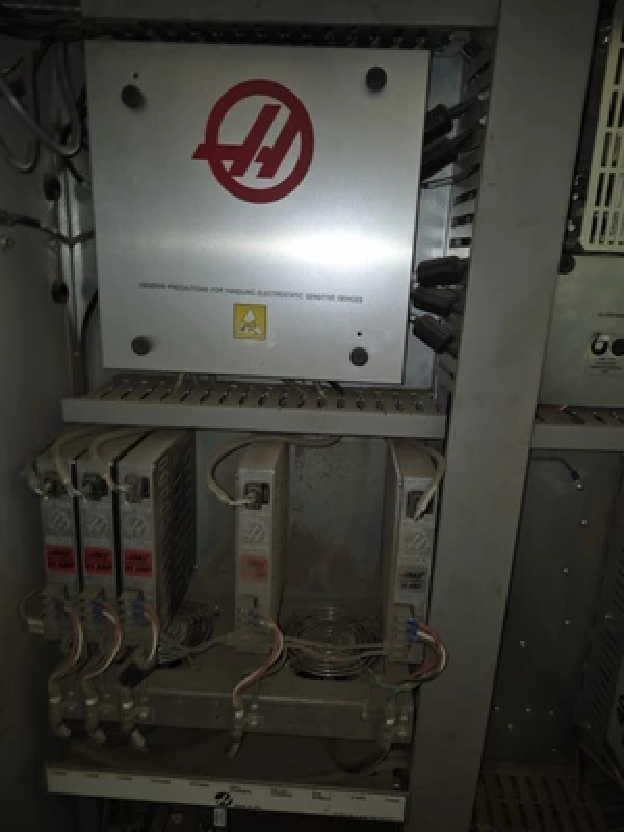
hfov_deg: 58.9
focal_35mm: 23
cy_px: 416
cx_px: 312
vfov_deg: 73.9
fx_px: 553
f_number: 1.8
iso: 100
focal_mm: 5.4
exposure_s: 1/24
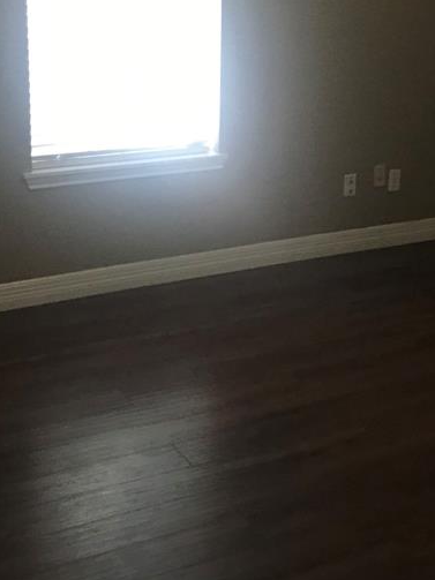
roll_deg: -1.3
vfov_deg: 33.1
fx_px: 955
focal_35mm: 57
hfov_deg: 25.6
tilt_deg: -10.6
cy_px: 142
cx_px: 217
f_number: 1.8
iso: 80
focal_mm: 3.99
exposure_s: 1/15
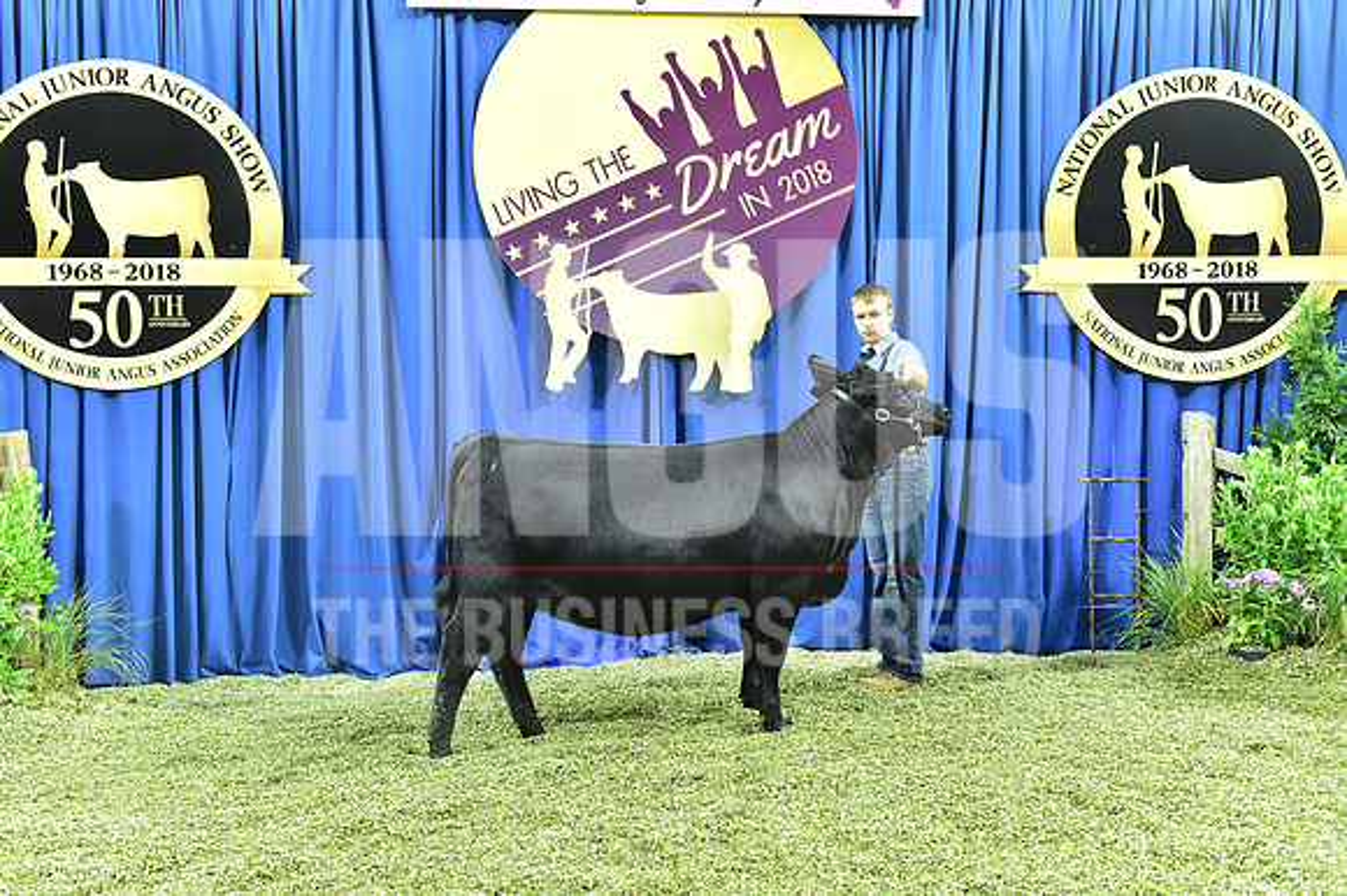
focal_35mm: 38
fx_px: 1421
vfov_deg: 35.0
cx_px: 674
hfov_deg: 50.7
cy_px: 448
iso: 3200
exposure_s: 1/160
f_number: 5
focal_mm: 38
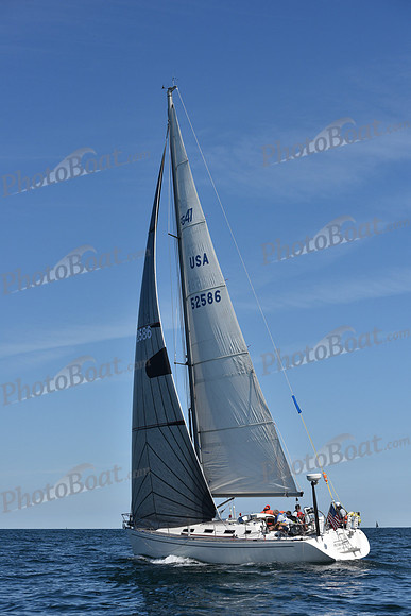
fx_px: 1198
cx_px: 206
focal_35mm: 70
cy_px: 308
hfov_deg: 19.5
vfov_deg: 28.8
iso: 250
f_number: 8
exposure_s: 1/1600
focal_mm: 70
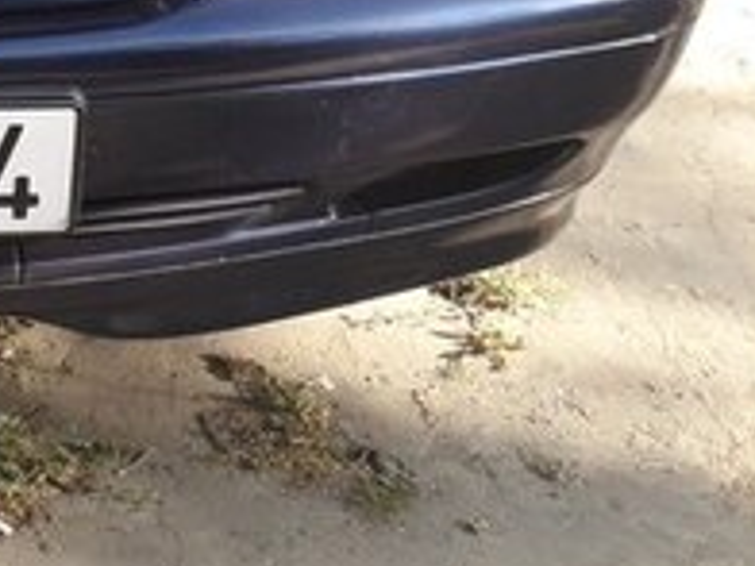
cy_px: -302
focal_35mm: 91
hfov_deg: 19.6
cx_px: -266
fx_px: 1985
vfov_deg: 15.0
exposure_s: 1/146
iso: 40
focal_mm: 3.6
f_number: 1.9
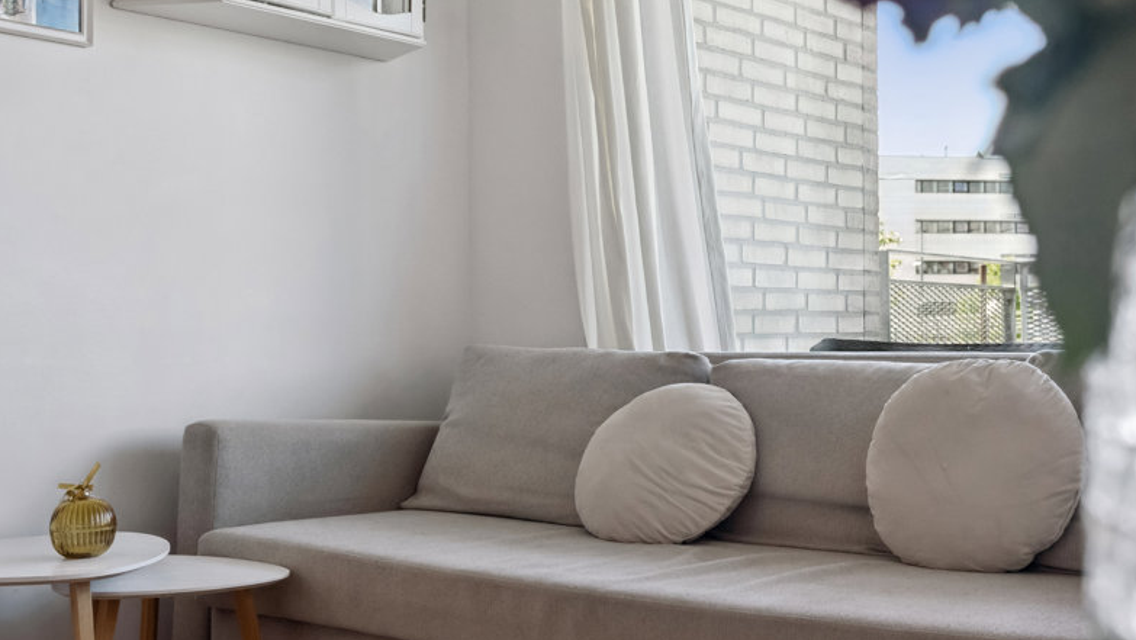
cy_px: 291
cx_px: 577
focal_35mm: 46
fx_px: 1386
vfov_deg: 26.0
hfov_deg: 44.6
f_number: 6.3
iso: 500
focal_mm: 29
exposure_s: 1/160
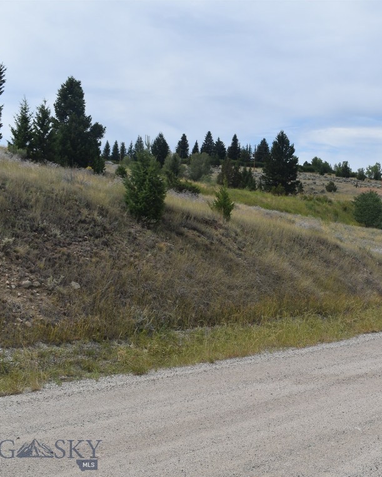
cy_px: 239
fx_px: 720
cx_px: 325
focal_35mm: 51
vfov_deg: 36.6
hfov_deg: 28.8
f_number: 9
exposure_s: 1/320
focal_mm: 24
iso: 100
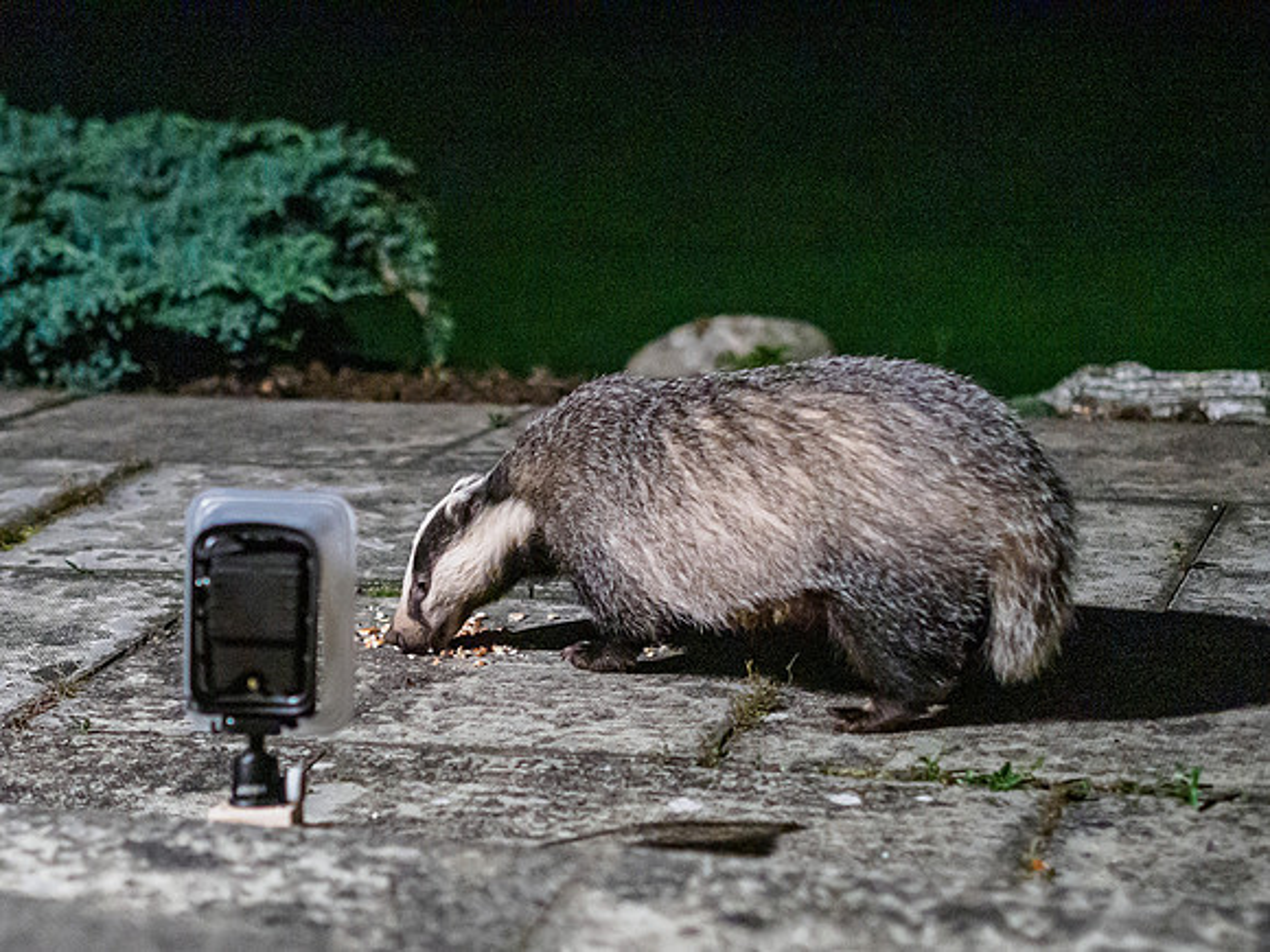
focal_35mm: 111
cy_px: 586
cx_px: 488
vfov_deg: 13.4
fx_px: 4064
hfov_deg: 17.7
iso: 8000
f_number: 1.8
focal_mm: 45
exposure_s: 1/200
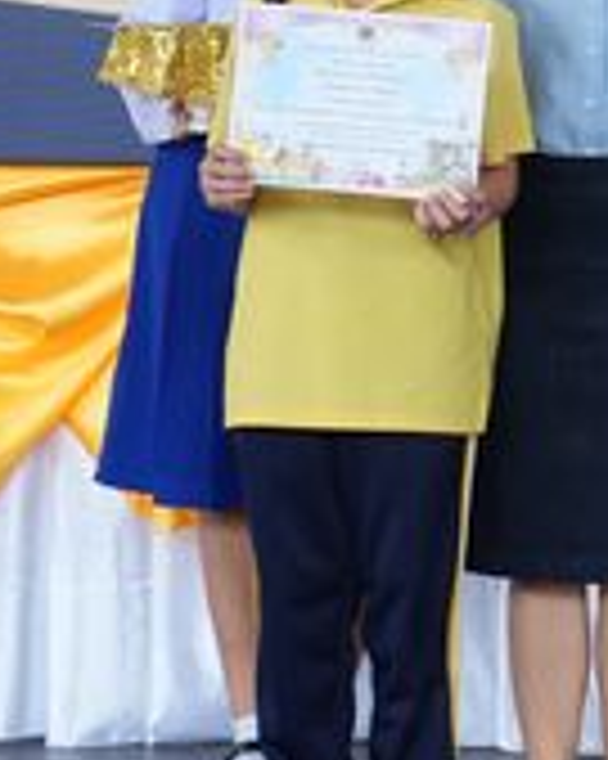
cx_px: 1180
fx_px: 3257
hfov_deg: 10.0
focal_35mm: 145
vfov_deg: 13.1
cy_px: -13
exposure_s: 1/40
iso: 500
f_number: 5.6
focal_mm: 29
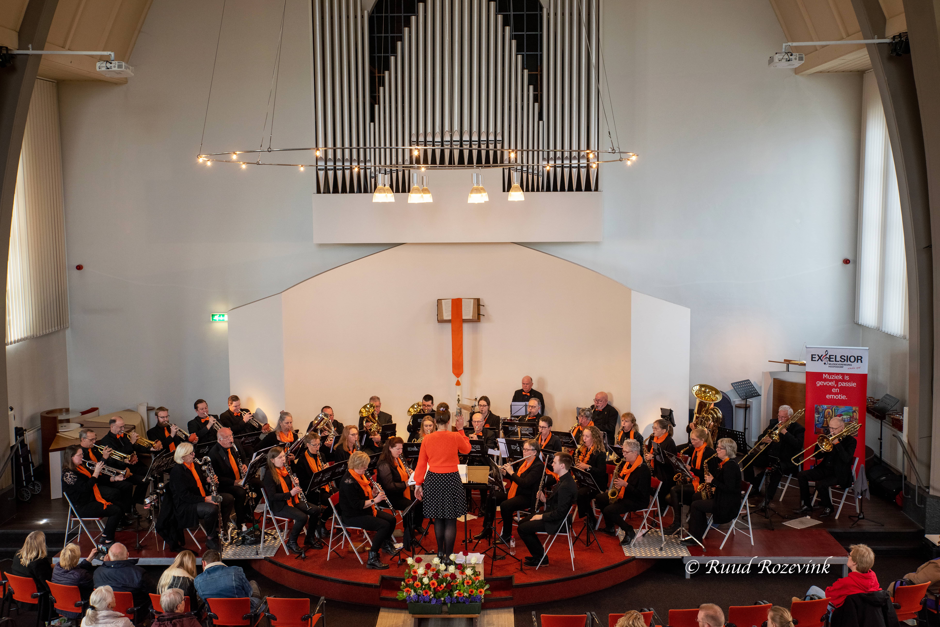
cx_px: 470
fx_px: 992
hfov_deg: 50.7
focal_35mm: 38
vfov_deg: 35.1
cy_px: 314
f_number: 6.3
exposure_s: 1/80
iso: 800
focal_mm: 38
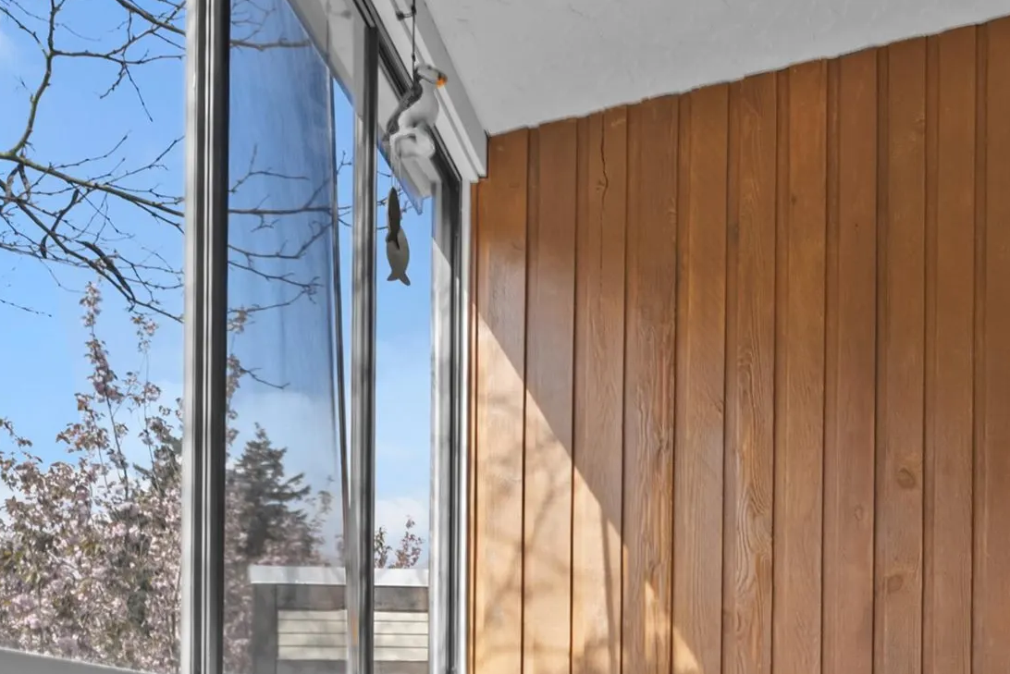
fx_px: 1263
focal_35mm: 45
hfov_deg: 41.8
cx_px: 795
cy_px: 763
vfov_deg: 27.1
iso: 500
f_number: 10
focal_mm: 16
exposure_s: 1/30
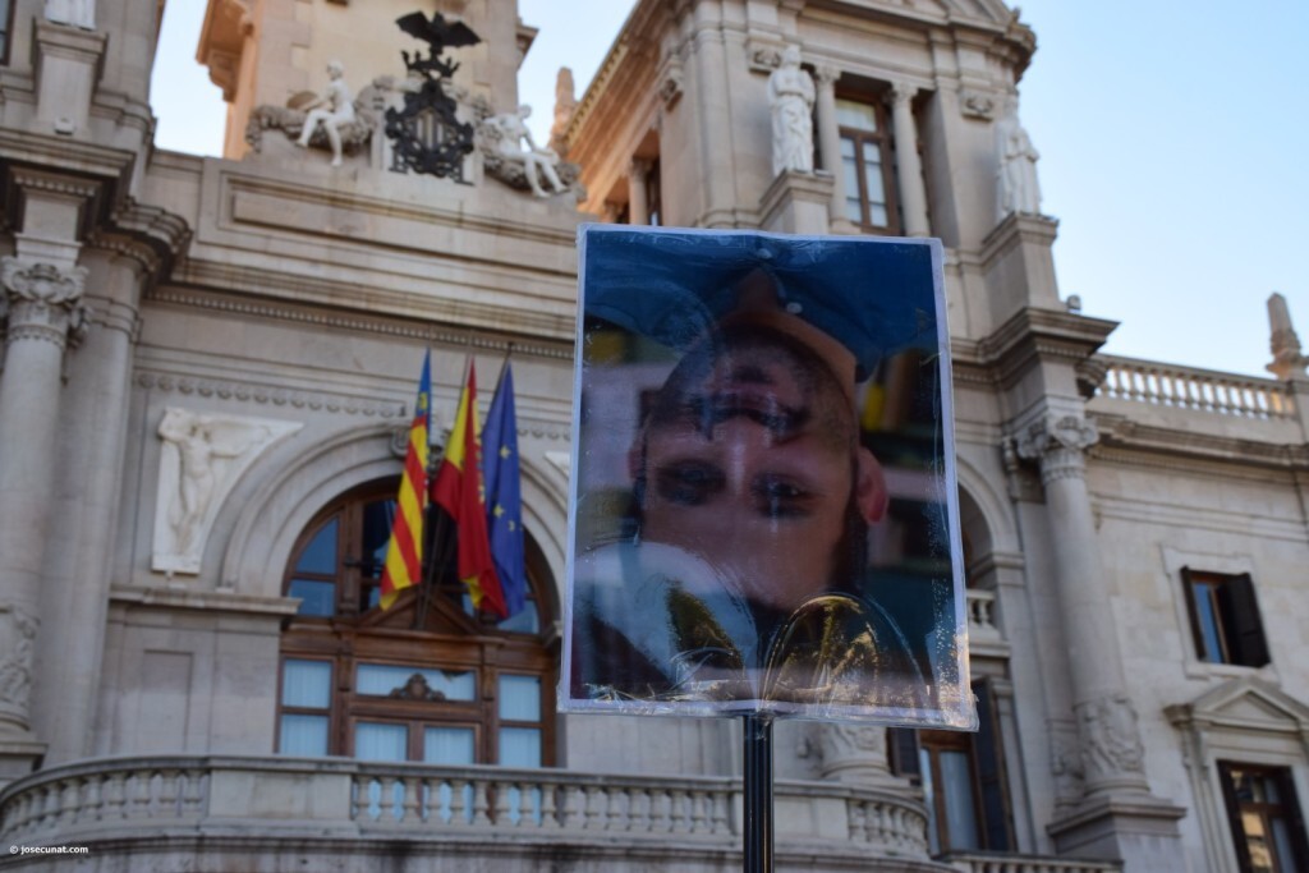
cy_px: 436
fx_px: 1745
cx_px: 654
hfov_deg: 41.1
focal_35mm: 48
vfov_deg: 28.1
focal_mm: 32
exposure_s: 1/200
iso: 400
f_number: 10
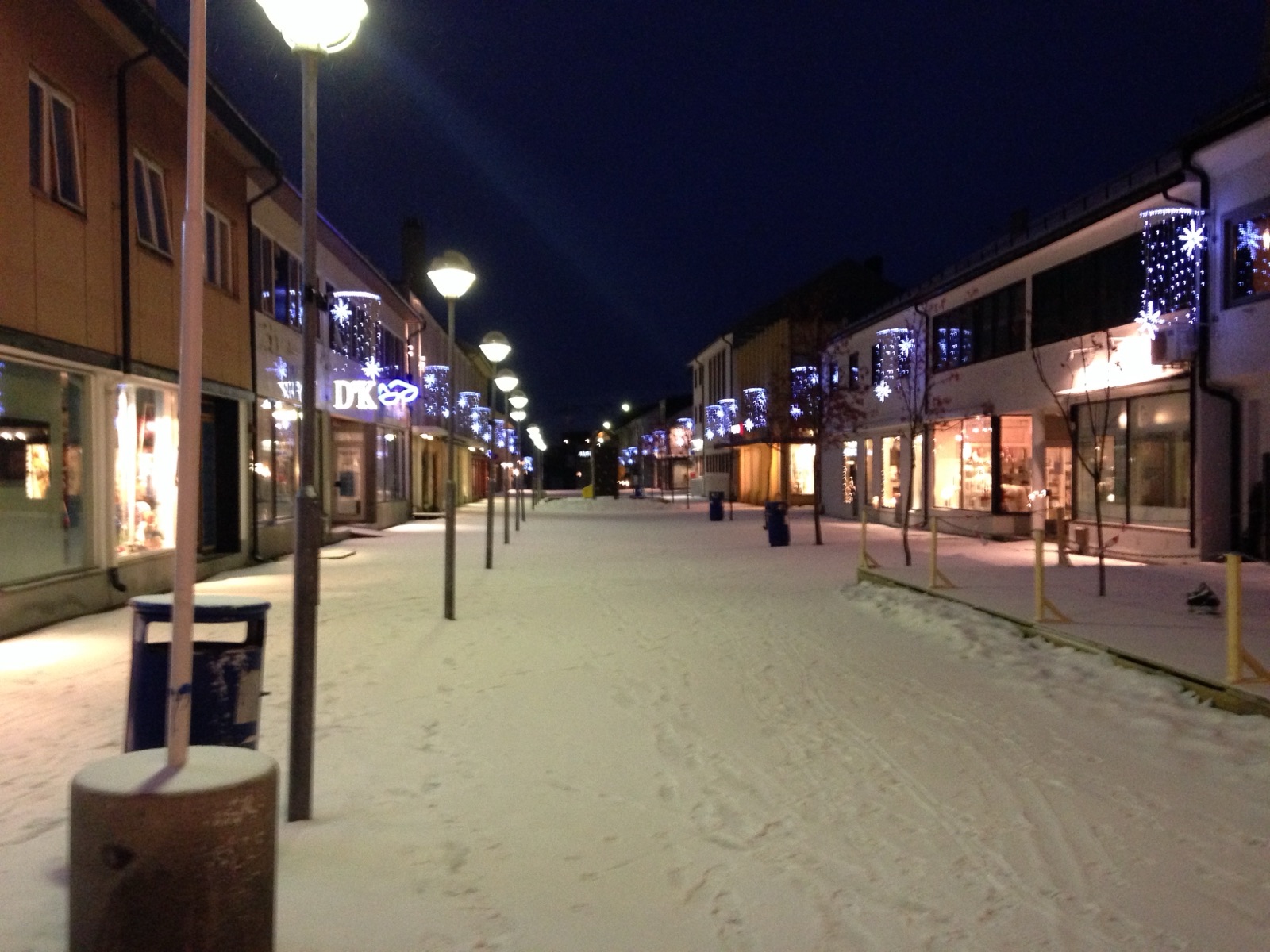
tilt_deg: -1.2
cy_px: 476
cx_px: 635
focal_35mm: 33
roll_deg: +0.0
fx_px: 1211
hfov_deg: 55.4
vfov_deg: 42.9
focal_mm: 4.12
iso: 400
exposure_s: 1/15
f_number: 2.4
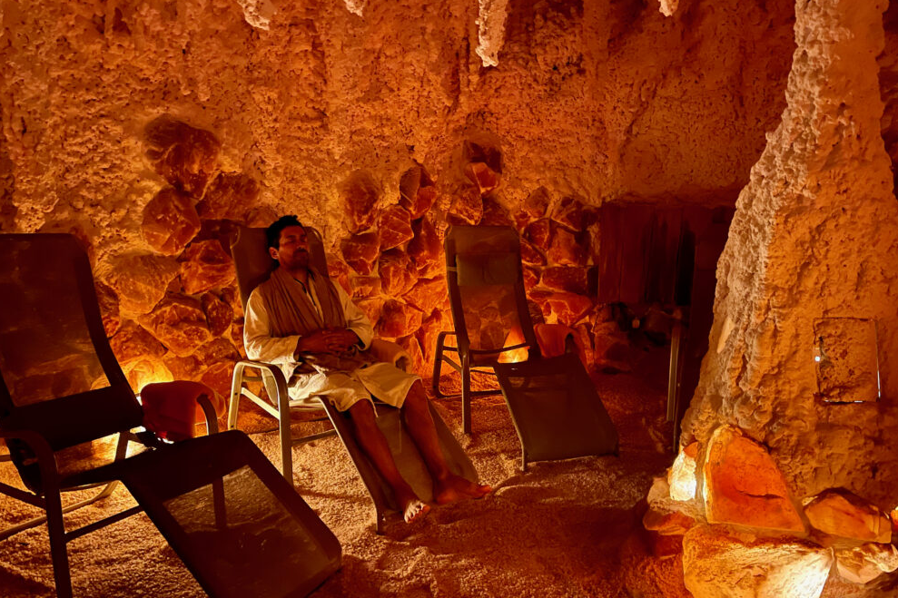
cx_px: 453
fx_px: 698
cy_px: 315
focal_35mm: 28
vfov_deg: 46.4
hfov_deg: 65.5
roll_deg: -0.7
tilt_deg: -8.9
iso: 2500
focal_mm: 5.1
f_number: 1.6
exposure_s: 1/17
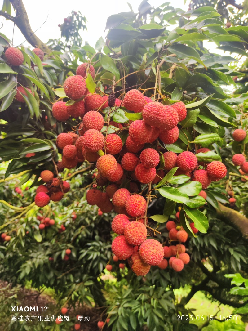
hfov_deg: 56.8
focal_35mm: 24
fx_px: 229
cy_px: 166
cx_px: 124
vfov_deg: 71.6
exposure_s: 1/1000
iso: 120
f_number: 1.88
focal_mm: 5.59
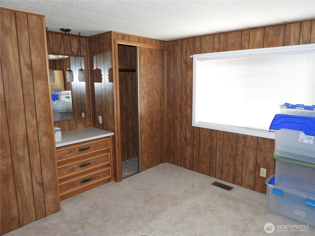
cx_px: 158
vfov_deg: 56.8
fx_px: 218
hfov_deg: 71.6
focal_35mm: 24
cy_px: 118
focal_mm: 4.3
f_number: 2.8
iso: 200
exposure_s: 1/30
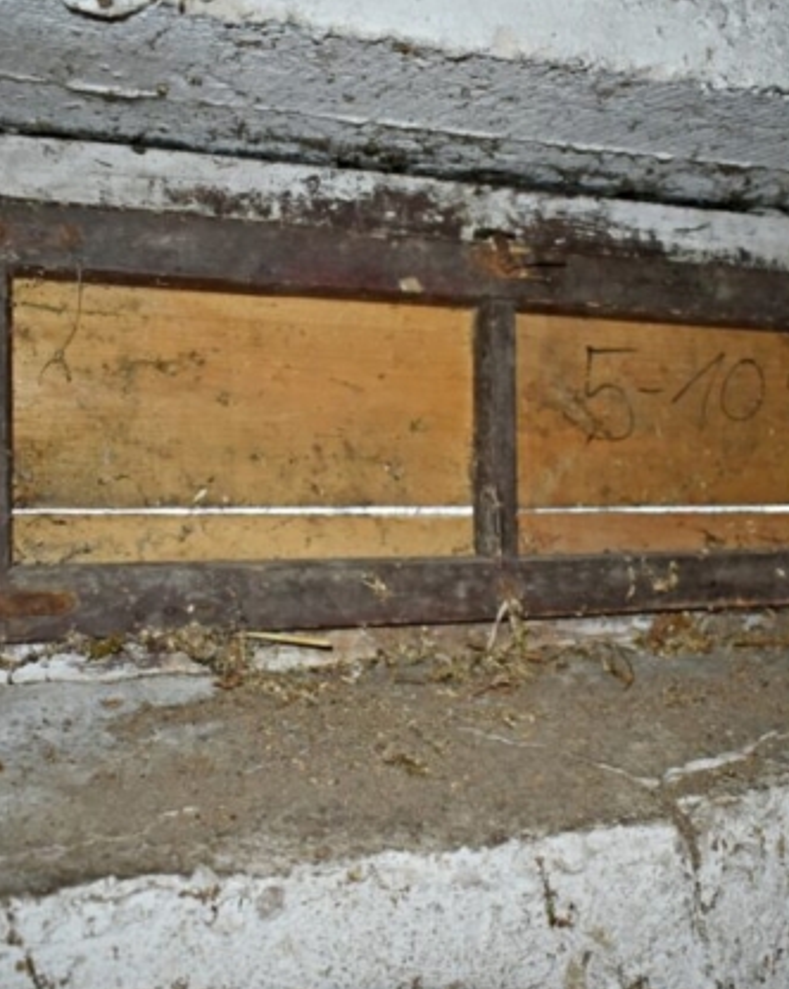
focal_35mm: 39
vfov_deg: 46.9
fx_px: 1140
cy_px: 490
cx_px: 452
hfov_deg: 38.1
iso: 640
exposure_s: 1/60
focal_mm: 18
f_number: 3.5
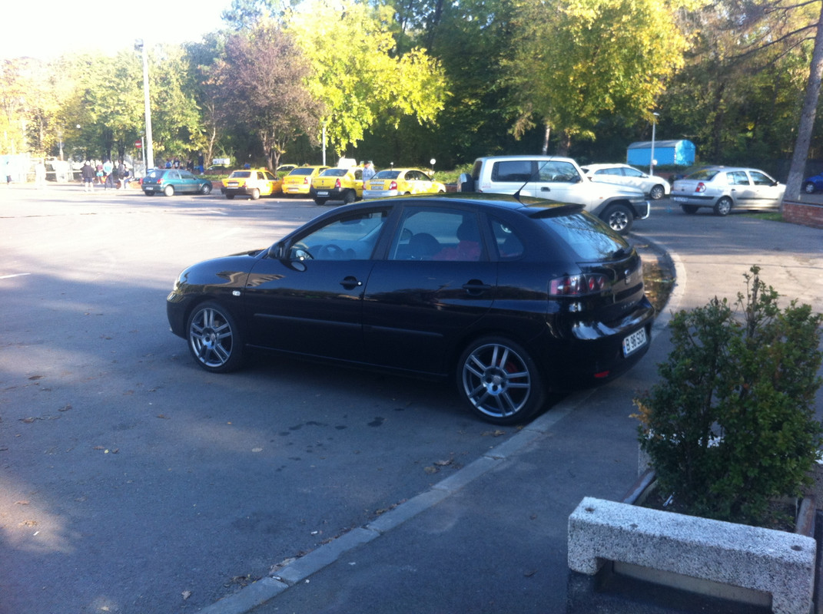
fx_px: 831
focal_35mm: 35
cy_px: 307
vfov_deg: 40.6
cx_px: 412
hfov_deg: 52.7
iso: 80
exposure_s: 1/176
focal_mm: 3.85
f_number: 2.8
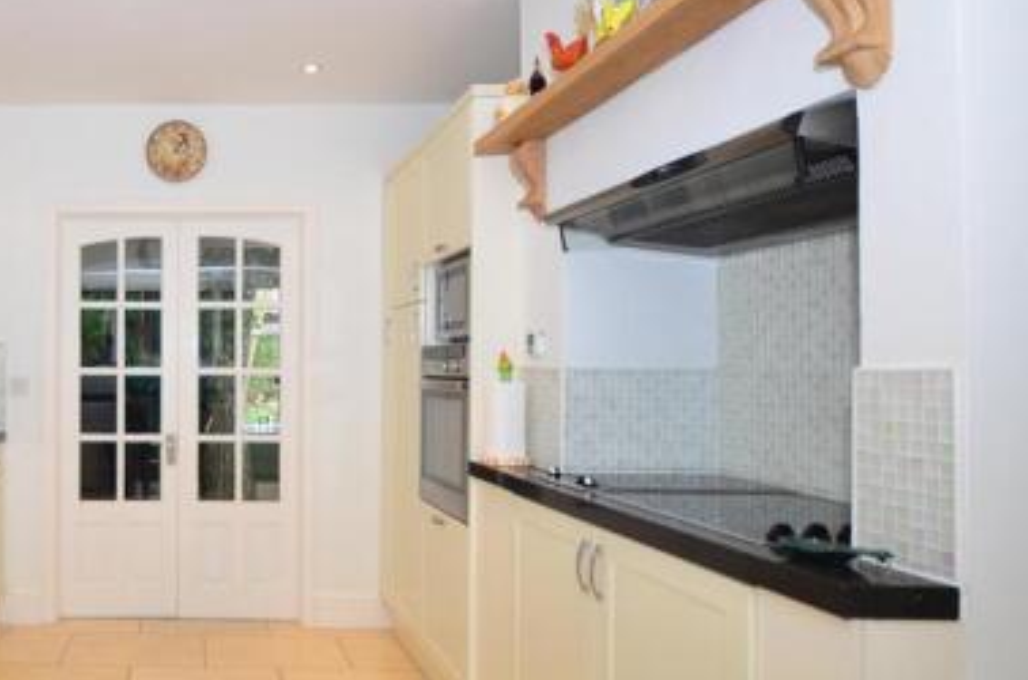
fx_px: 741
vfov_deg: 49.3
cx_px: 182
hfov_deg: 62.6
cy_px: 316
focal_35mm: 26
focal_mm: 10
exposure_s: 1/60
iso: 200
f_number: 5
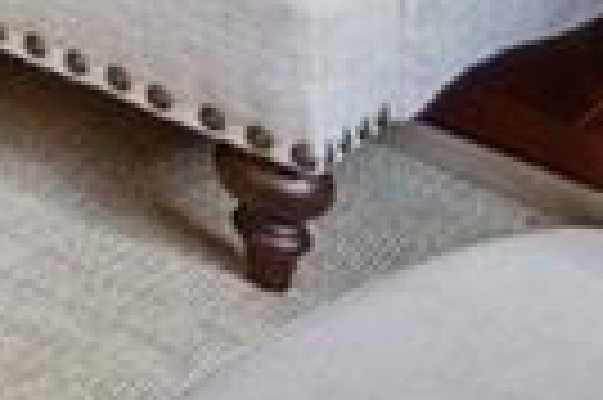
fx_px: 2175
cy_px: -1074
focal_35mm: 130
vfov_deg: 7.9
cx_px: -1107
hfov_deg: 11.2
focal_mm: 17
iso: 800
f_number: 11
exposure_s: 1/3.33
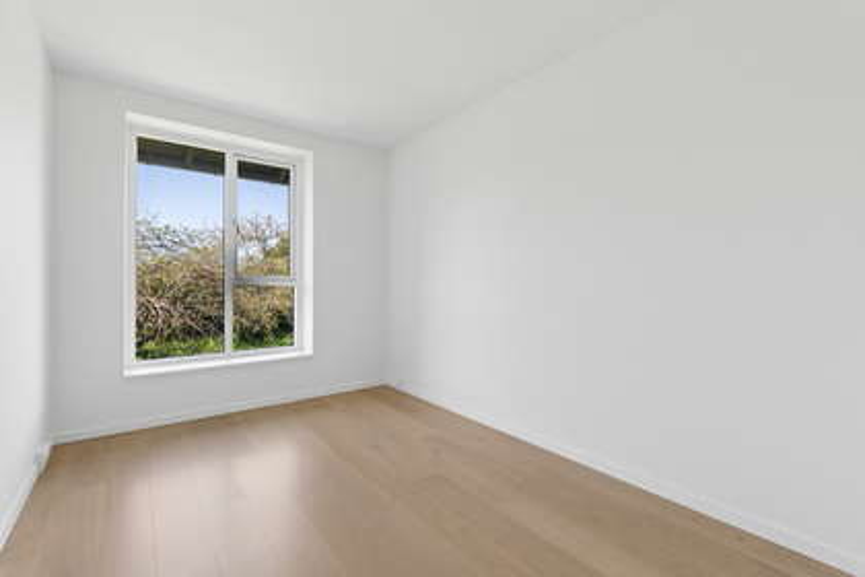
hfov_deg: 100.4
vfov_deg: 77.3
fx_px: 360
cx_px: 432
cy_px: 288
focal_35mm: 15
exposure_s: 1/125
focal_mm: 10
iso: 500
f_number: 8
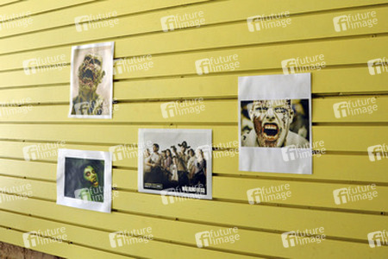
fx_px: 291
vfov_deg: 47.9
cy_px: 130
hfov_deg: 67.4
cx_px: 194
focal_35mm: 27
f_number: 5
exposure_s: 1/100
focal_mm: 18
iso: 1000
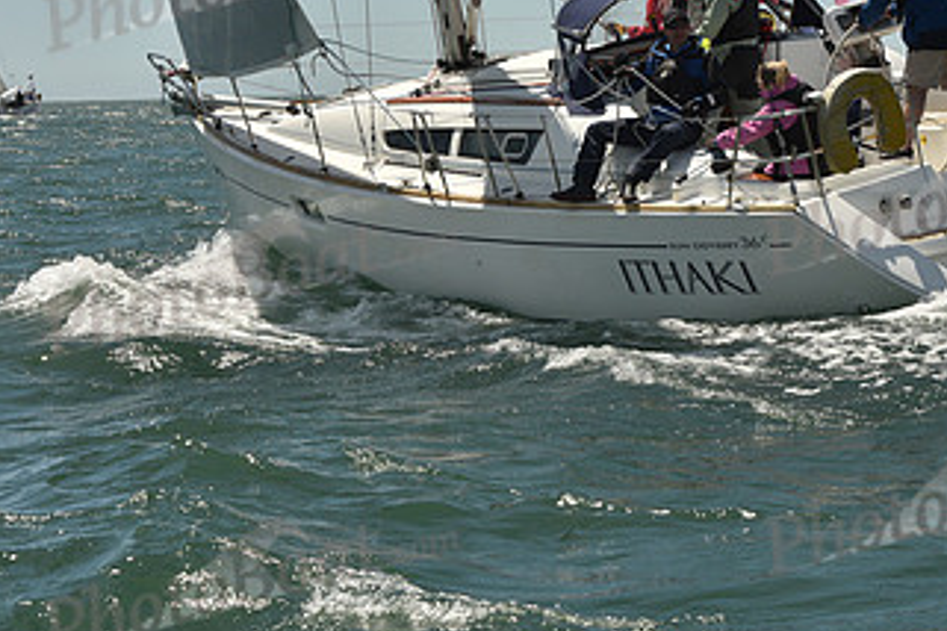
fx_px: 3709
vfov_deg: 9.7
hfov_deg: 14.5
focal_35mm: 141
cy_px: 87
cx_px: 614
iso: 320
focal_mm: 78
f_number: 13
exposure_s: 1/800
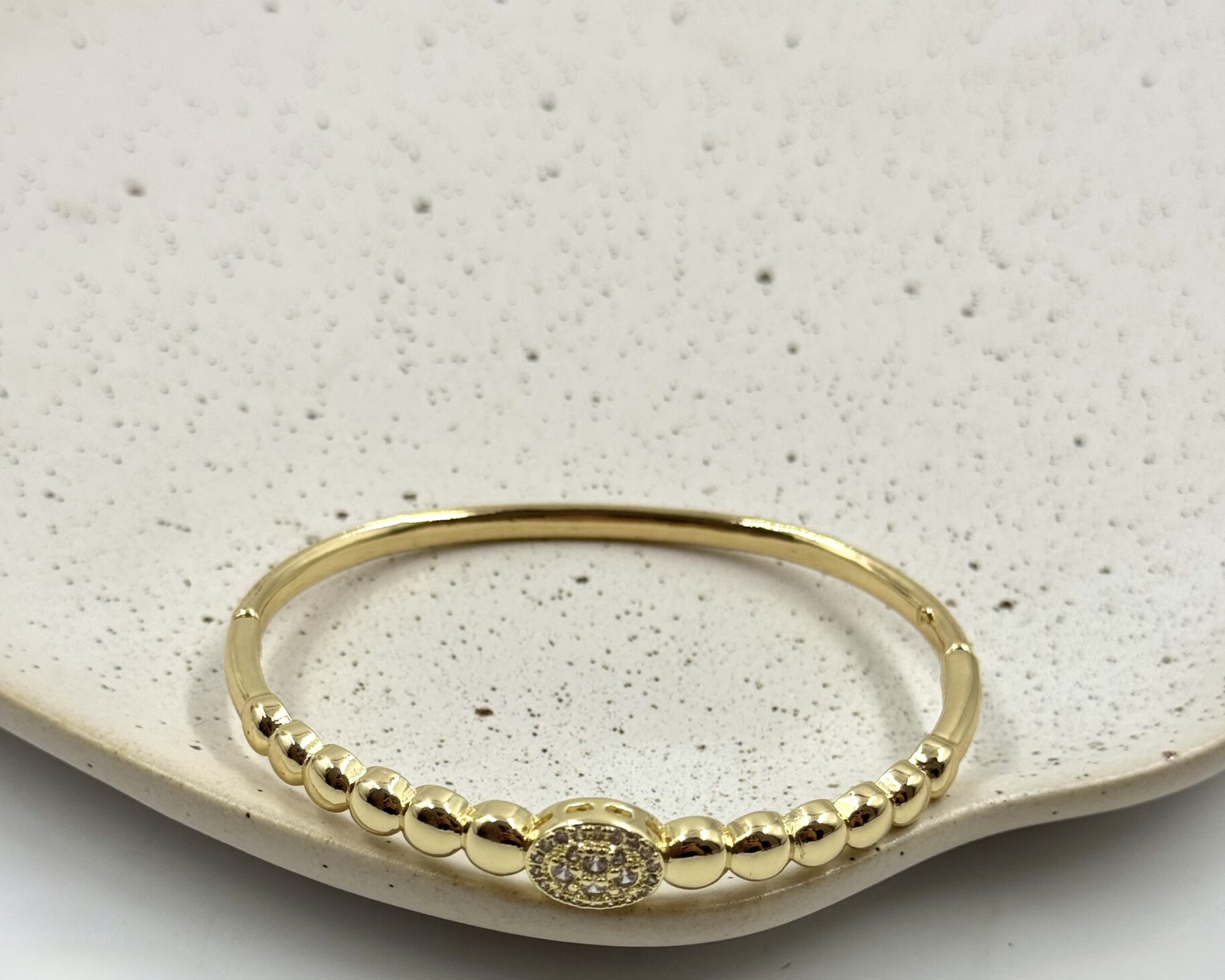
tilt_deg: -46.9
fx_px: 2393
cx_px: 597
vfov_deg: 22.8
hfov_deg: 28.7
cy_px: 783
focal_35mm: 66
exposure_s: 1/1133
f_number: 1.78
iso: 64
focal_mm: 6.76
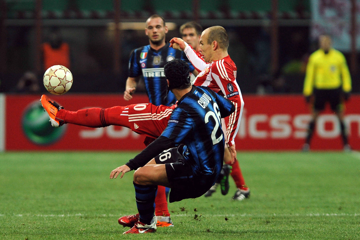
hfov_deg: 4.9
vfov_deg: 3.3
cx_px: 180
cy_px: 120
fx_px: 4200
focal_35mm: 420
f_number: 4
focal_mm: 420
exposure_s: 1/1000
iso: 1600
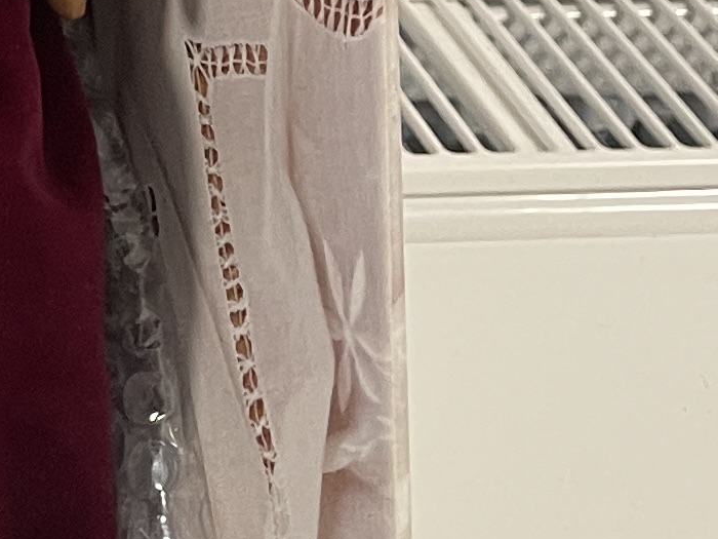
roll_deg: -3.9
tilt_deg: -26.2
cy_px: -417
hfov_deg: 12.2
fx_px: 2987
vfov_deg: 9.8
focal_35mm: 144
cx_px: -710
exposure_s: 1/50
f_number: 1.6
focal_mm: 5.1
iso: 250
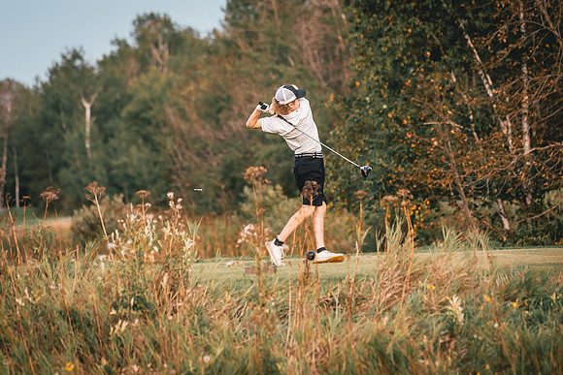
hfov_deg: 8.4
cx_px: 308
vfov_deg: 5.6
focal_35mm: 246
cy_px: 179
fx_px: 3853
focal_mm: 150
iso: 200
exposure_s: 1/1000
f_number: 2.8
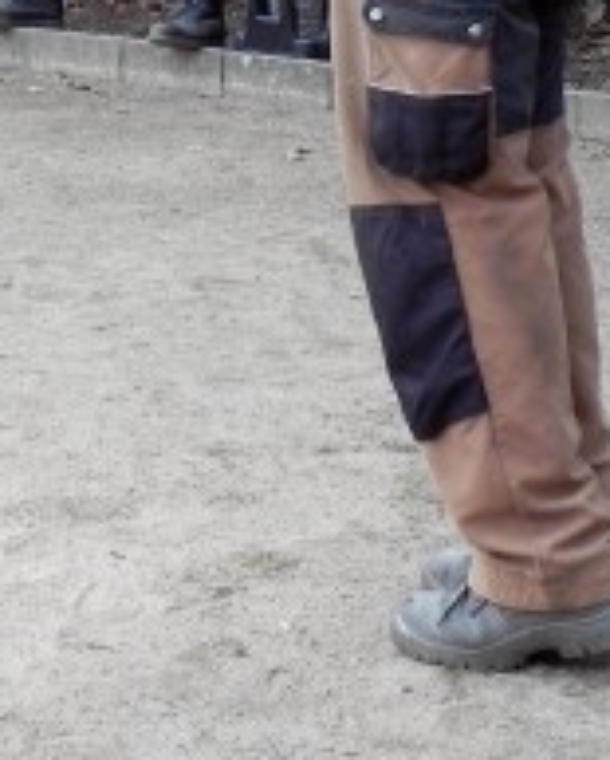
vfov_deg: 14.7
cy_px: -181
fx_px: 2837
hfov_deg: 12.2
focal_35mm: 126
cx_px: 83
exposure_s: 1/81.7
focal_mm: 9.2
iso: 160
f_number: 3.5
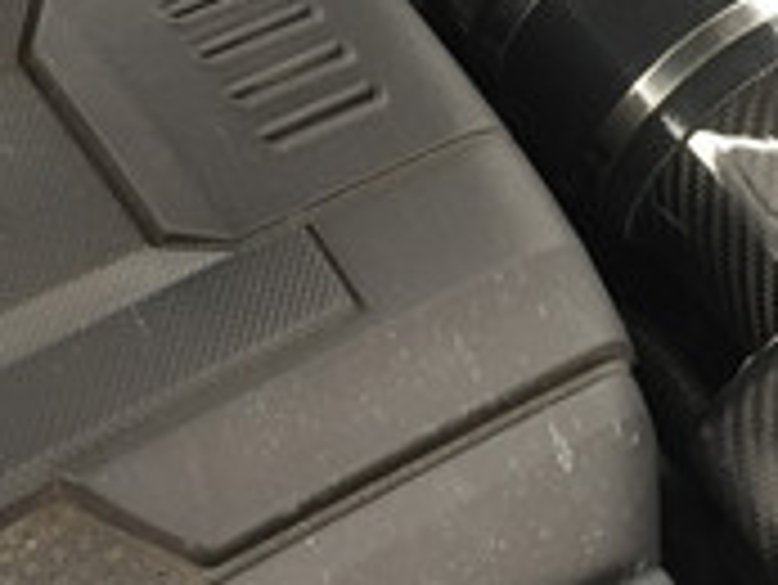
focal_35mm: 107
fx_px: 2407
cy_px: 166
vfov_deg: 13.8
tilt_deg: -49.3
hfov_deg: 18.2
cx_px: 612
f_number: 2.2
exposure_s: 1/30
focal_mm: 4.15
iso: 80
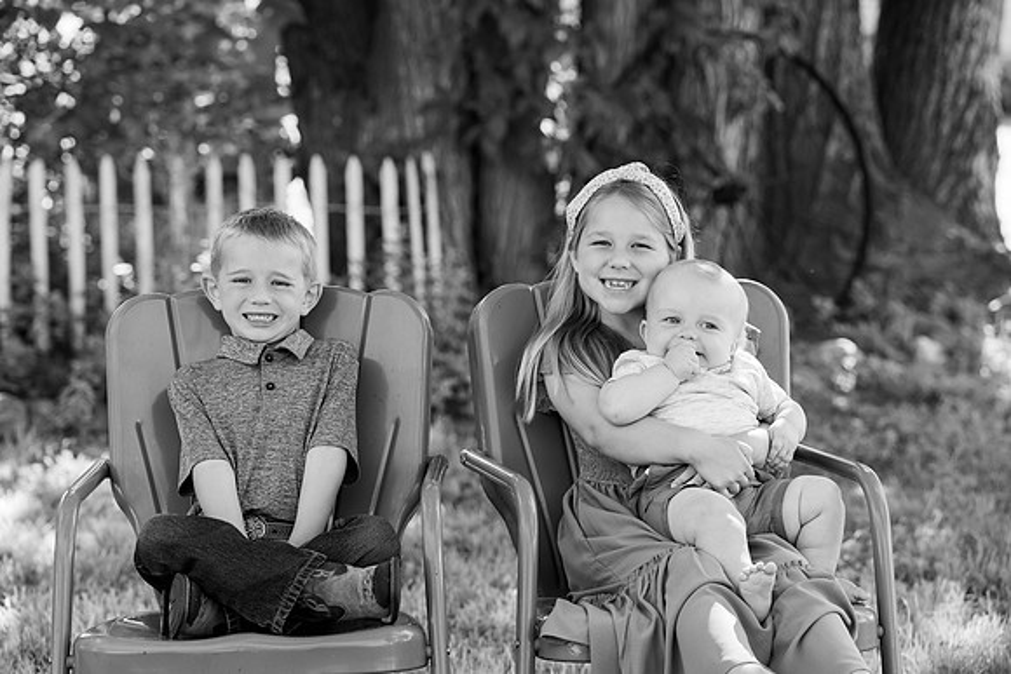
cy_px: 337
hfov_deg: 15.5
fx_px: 3708
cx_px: 506
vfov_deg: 10.4
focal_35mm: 132
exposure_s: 1/250
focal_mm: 132
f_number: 4.5
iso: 800
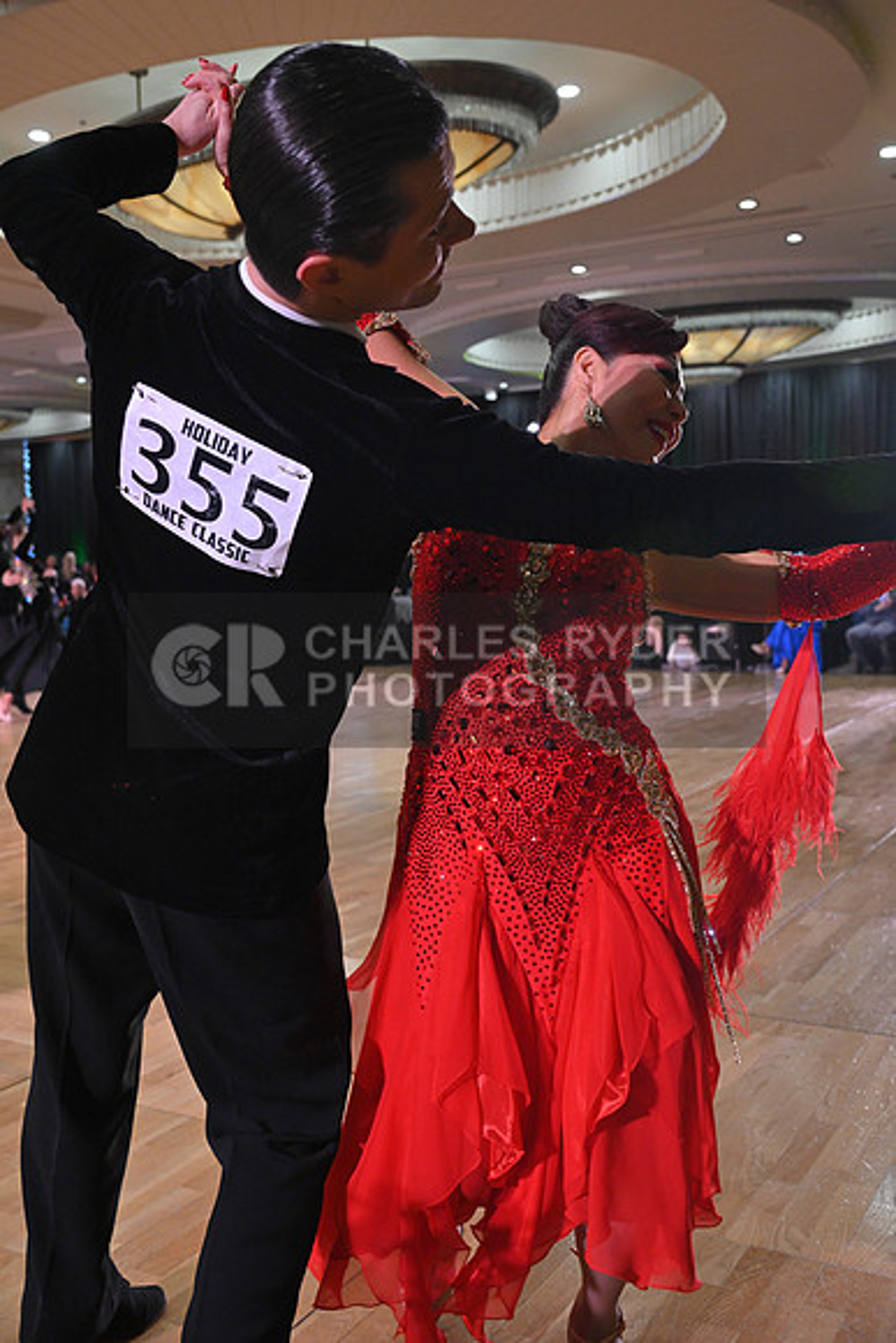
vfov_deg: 54.4
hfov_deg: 37.9
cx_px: 448
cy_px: 672
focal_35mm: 35
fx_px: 1306
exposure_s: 1/320
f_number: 5
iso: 2500
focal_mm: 35
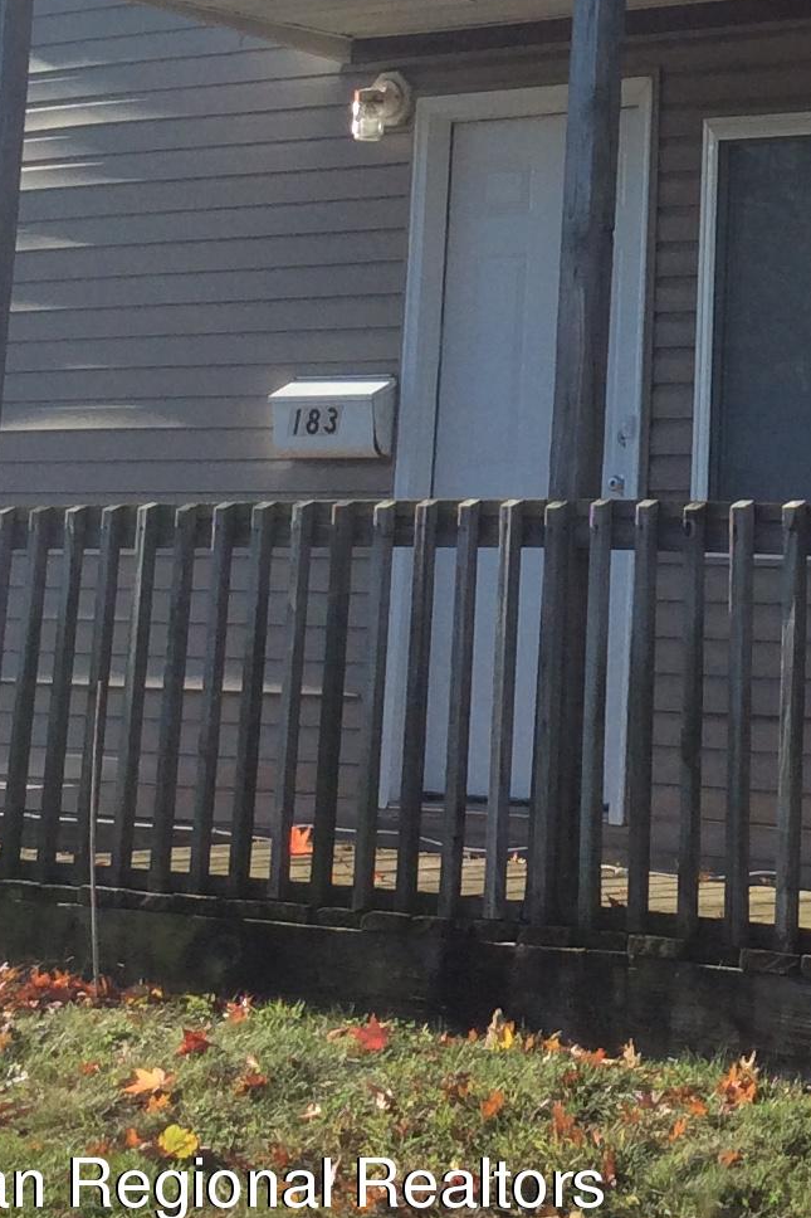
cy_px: 72
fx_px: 3008
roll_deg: -1.5
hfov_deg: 14.9
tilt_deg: +8.7
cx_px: 910
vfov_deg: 22.2
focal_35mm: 89
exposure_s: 1/986
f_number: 2.4
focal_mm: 3.3
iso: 32
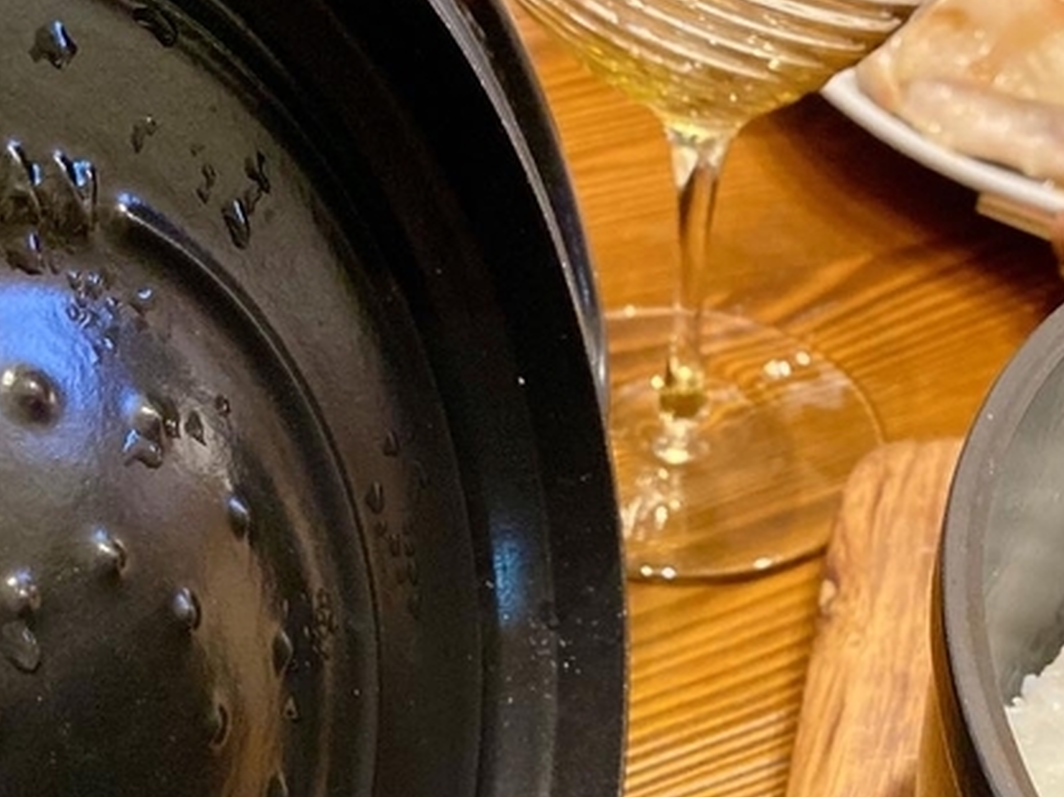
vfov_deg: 24.8
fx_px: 1720
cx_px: 713
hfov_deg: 34.0
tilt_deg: -49.5
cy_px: 806
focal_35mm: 56
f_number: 1.8
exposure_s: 1/33
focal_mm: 4.25
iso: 400
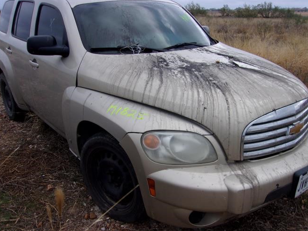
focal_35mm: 33
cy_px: 113
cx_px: 167
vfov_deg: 42.9
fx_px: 294
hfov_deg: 55.3
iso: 80
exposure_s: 1/50
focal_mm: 4.9
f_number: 10.4
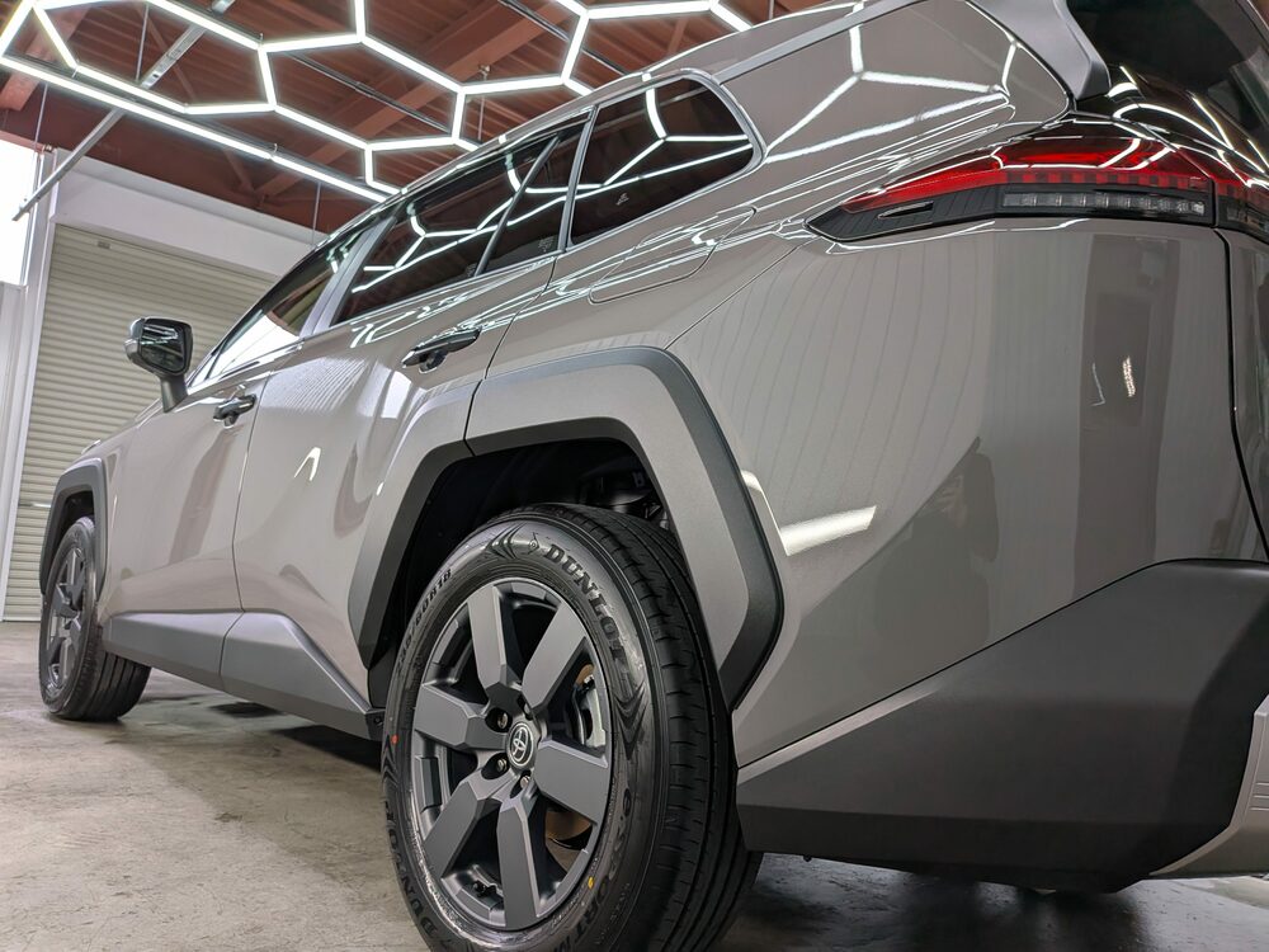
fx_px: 880
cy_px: 476
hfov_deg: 71.6
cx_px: 634
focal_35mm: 24
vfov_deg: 56.8
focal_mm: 4.53
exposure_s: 1/122
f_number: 1.7
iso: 46
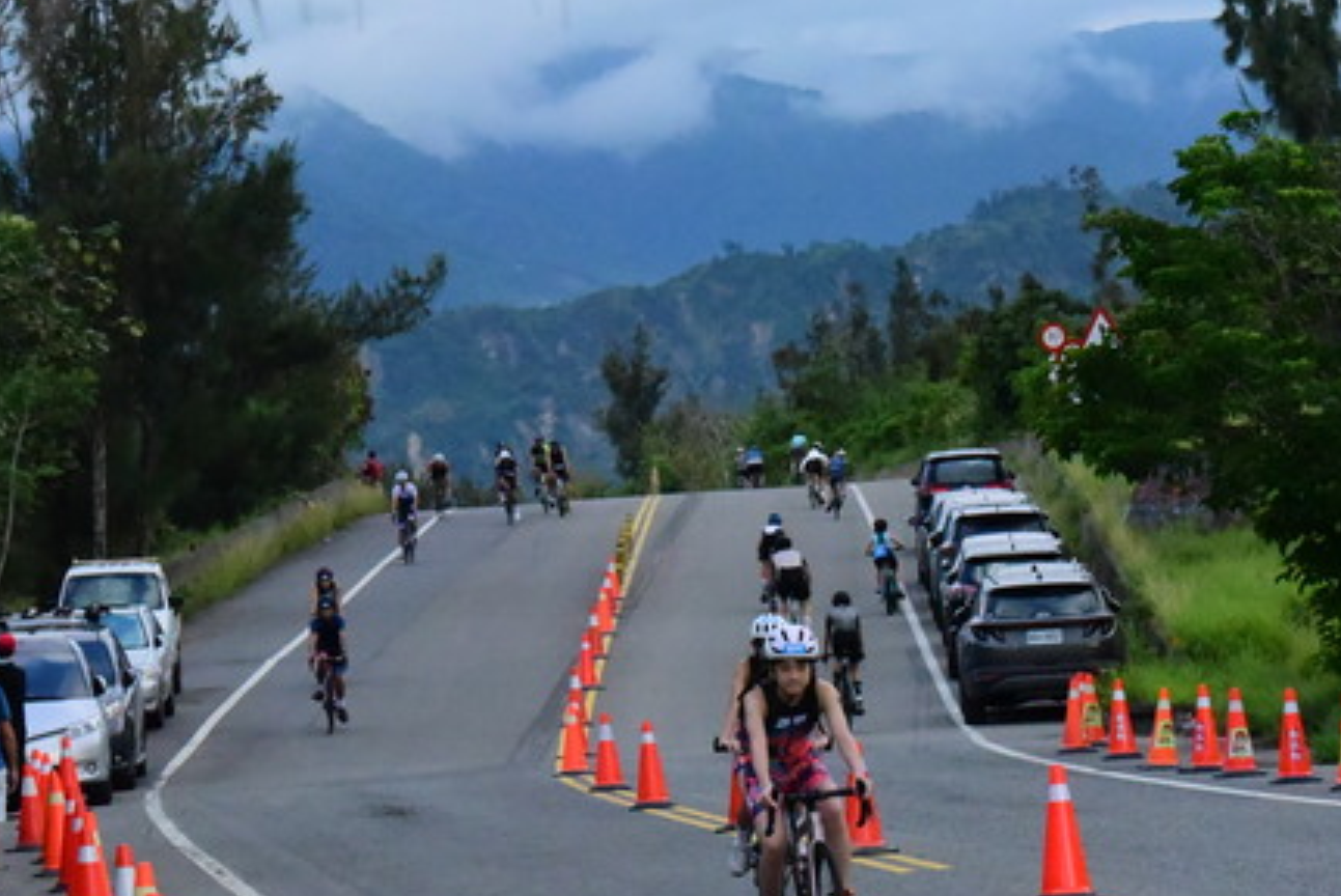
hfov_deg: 9.5
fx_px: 8088
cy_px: 677
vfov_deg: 6.3
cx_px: 800
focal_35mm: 217
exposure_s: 1/3200
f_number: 14
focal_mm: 120
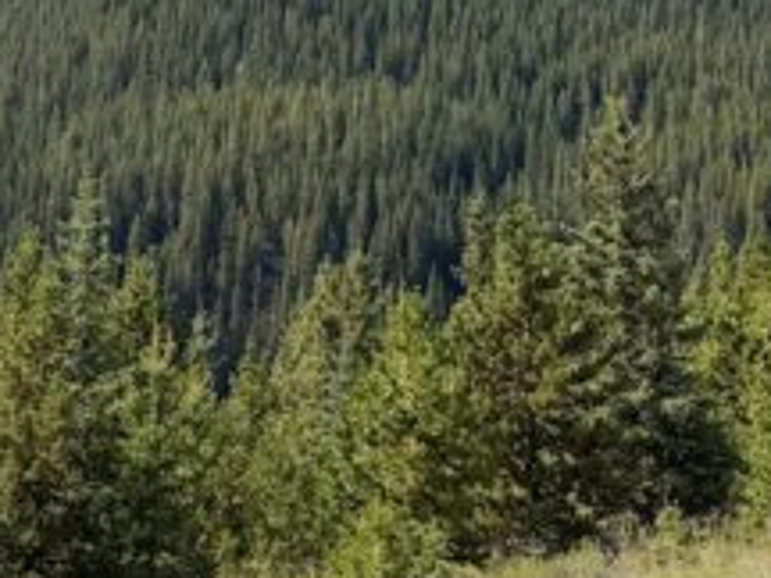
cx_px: 136
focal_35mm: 89
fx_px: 1982
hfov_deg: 21.7
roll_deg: +1.3
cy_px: -246
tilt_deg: +4.6
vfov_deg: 15.5
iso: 80
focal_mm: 6.76
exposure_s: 1/6173
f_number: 1.78
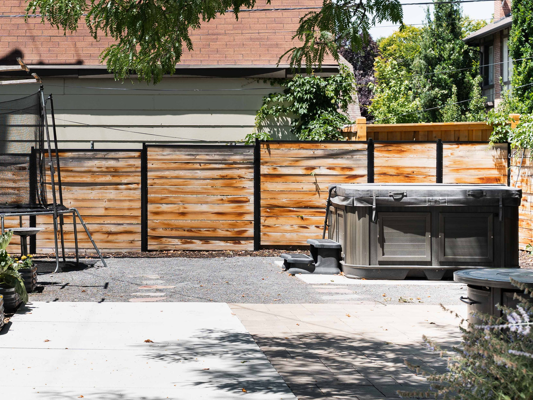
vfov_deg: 19.5
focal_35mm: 75
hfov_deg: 25.3
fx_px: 1160
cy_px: 153
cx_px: 83
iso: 100
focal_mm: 43.2
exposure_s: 1/400
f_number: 5.6
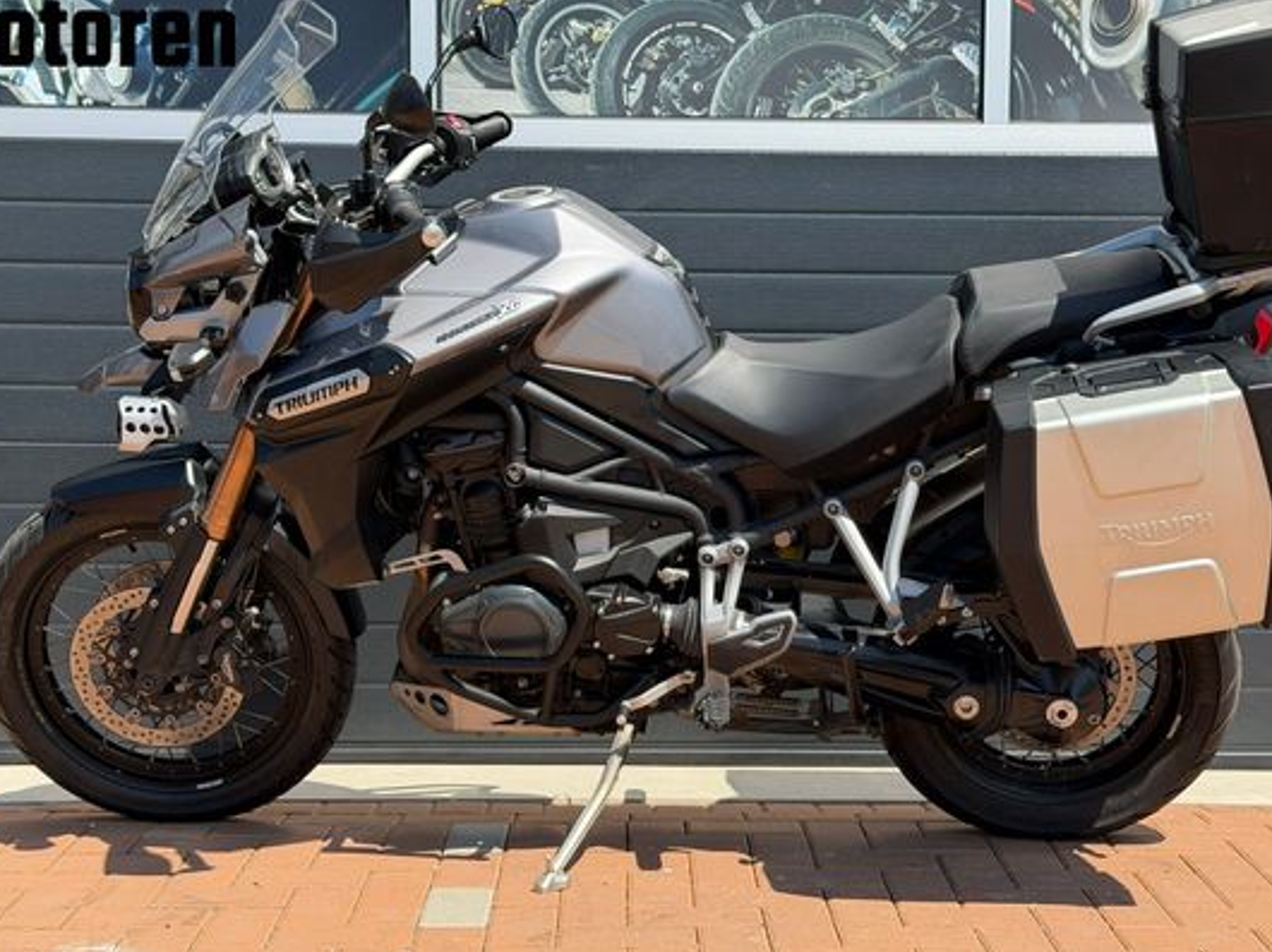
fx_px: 2130
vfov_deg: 25.2
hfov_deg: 33.2
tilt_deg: -2.8
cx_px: 696
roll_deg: -0.7
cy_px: 482
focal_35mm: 58
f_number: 1.78
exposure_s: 1/2762
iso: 80
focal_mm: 6.76
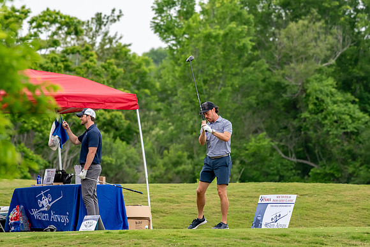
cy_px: 124
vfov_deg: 3.4
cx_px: 185
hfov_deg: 5.1
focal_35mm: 405
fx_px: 4163
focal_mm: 270
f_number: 5.6
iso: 1250
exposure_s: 1/2000
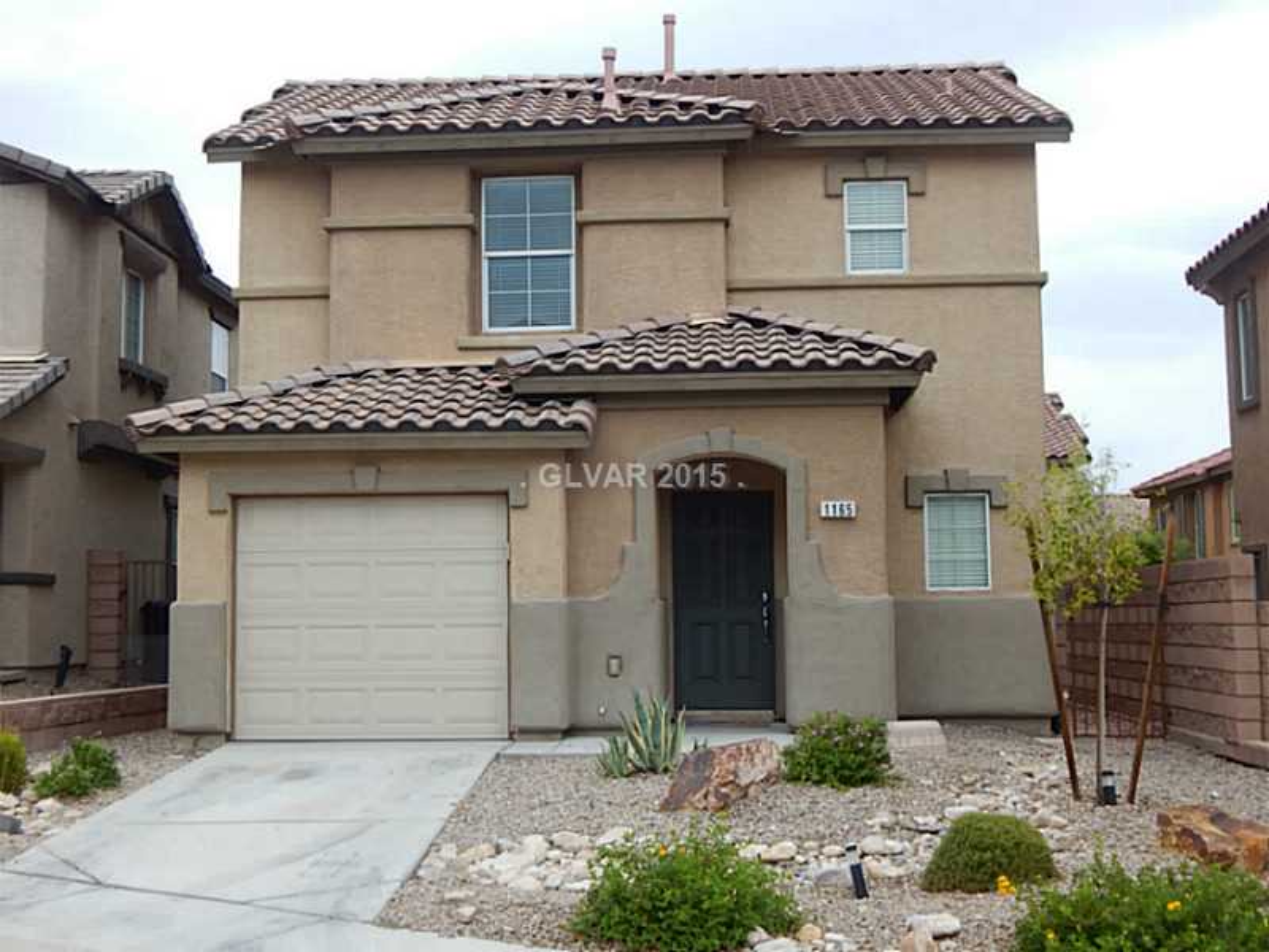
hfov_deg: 39.7
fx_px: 1760
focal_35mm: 48
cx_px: 634
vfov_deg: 30.3
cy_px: 476
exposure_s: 1/800
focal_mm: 8.6
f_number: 3.7
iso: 125
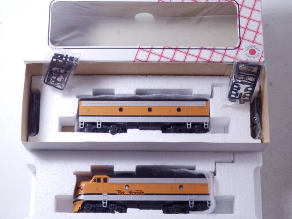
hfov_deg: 25.0
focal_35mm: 78
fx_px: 658
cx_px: 140
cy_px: 106
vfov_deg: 18.9
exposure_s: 1/160
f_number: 4.4
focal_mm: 11.9
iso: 500
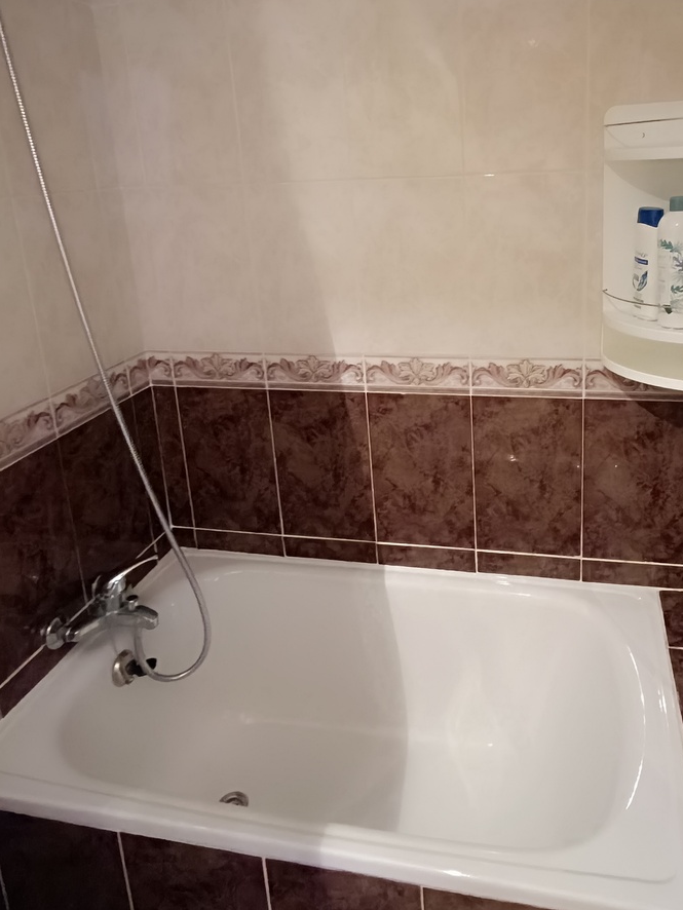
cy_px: 319
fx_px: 684
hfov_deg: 52.1
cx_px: 454
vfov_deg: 65.9
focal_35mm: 26
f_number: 2.2
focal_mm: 1.66
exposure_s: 1/20
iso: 1388
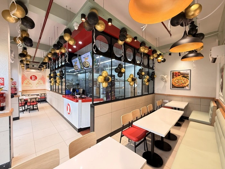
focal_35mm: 14
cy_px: 84
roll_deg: -0.1
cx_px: 112
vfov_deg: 85.7
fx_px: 91
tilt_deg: -1.1
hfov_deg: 102.1
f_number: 2.2
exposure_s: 1/100
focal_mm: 2.22
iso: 125
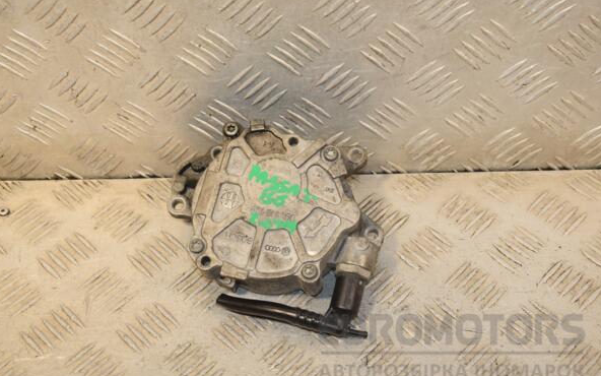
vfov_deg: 21.0
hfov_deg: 33.0
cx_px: 299
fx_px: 1016
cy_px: 194
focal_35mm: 62
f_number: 7.1
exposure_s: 1/200
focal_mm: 40
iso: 800
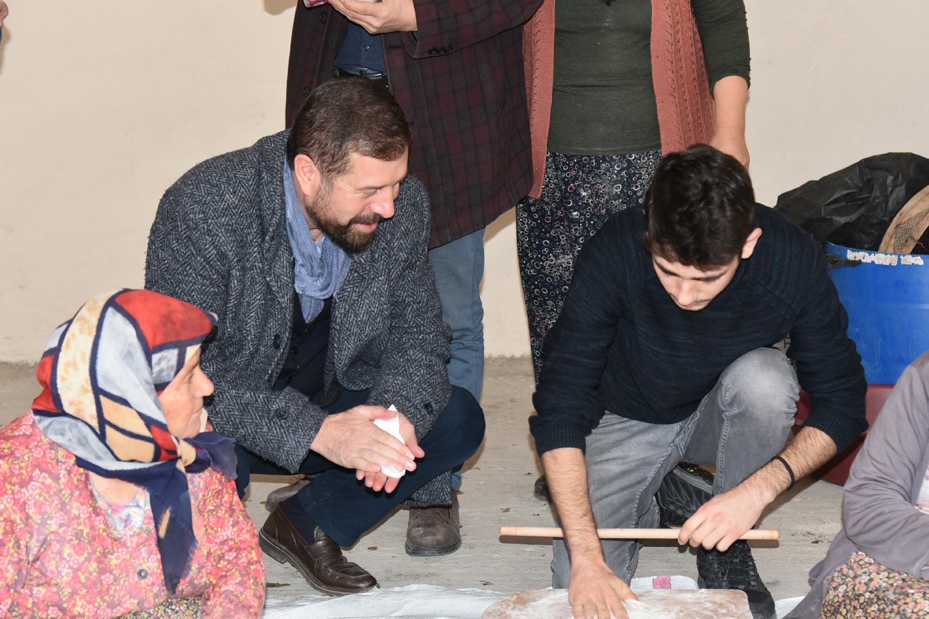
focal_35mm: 71
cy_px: 341
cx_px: 492
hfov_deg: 28.5
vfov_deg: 19.2
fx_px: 1832
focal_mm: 62
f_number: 5.6
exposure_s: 1/60
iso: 1250
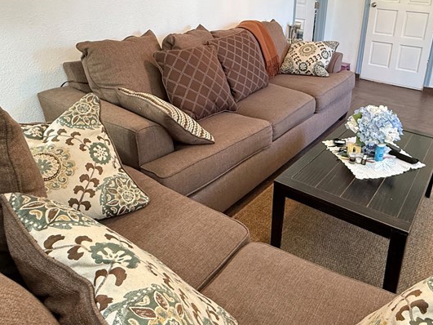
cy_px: 102
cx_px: 288
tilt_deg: -19.3
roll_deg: -4.2
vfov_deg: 50.2
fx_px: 338
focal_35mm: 27
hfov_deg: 63.7
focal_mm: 2.22
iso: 500
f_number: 2.2
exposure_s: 1/60
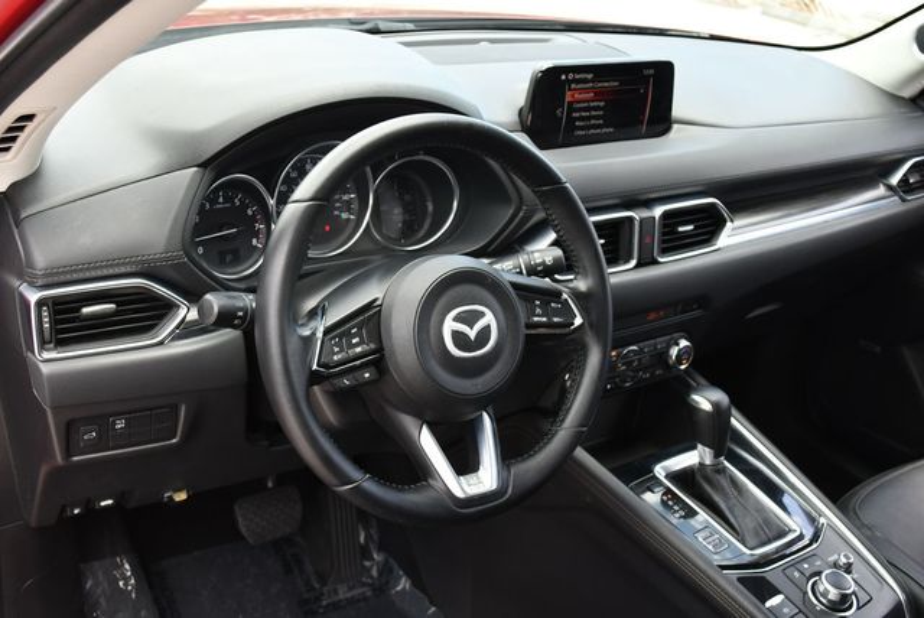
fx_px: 1028
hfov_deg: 48.4
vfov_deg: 33.5
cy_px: 309
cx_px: 462
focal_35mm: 40
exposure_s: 1/250
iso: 400
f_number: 4.5
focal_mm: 20
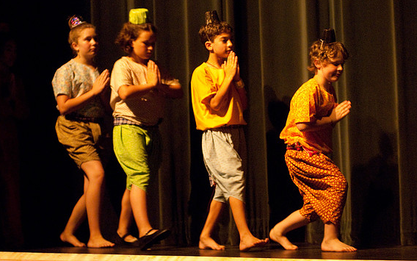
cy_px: 121
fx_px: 1421
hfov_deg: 16.7
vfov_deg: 10.5
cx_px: 206
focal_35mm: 125
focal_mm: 80
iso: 1000
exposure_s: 1/40
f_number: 2.8
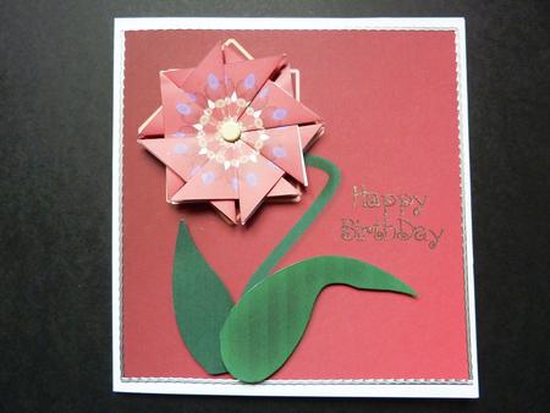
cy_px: 206
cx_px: 275
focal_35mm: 25
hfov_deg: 69.4
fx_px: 397
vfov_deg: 54.9
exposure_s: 1/13
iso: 400
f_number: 3.3
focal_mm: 4.1
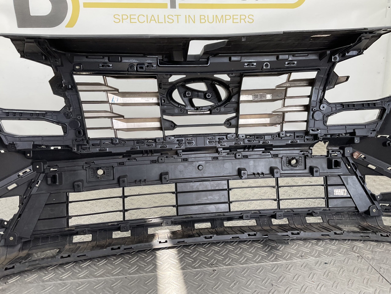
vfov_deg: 48.2
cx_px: 196
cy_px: 147
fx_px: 328
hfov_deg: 61.7
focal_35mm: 29
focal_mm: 3
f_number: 1.8
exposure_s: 1/120
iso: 25
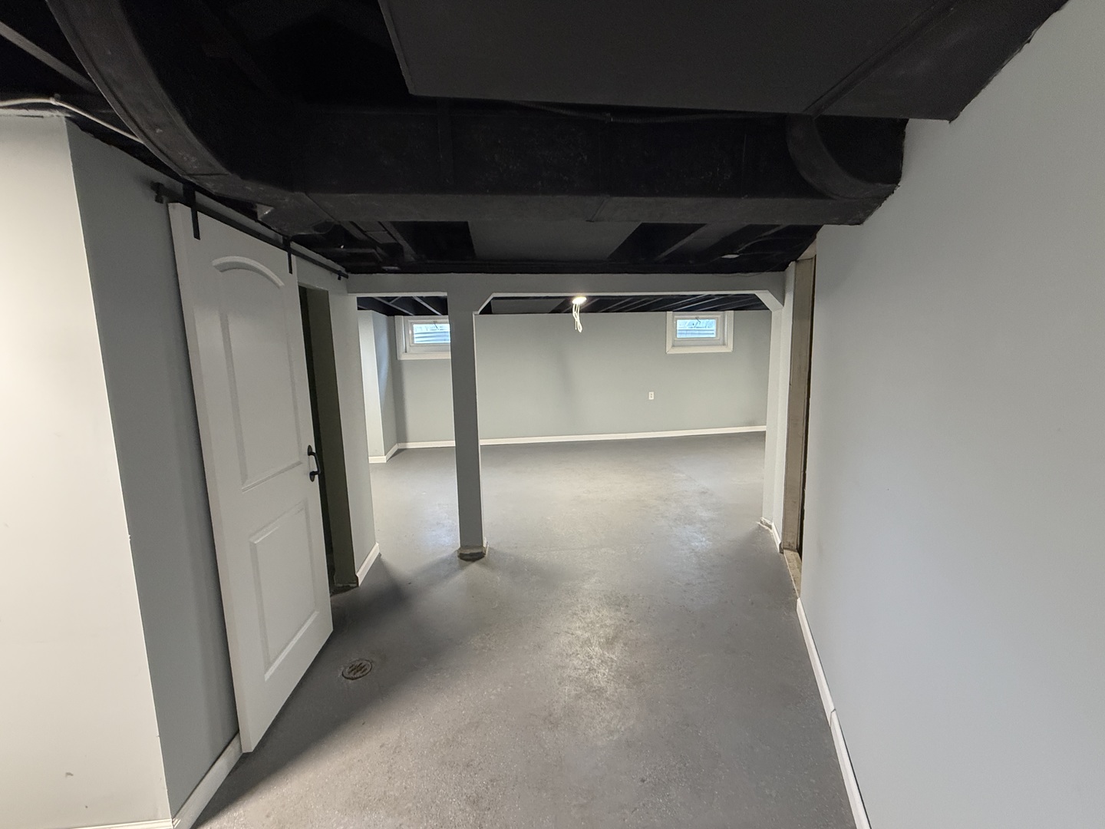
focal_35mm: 14
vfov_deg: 85.7
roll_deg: +1.9
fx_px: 447
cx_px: 552
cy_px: 414
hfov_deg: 102.1
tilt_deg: -7.5
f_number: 2.2
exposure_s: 1/60
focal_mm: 2.22
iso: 500
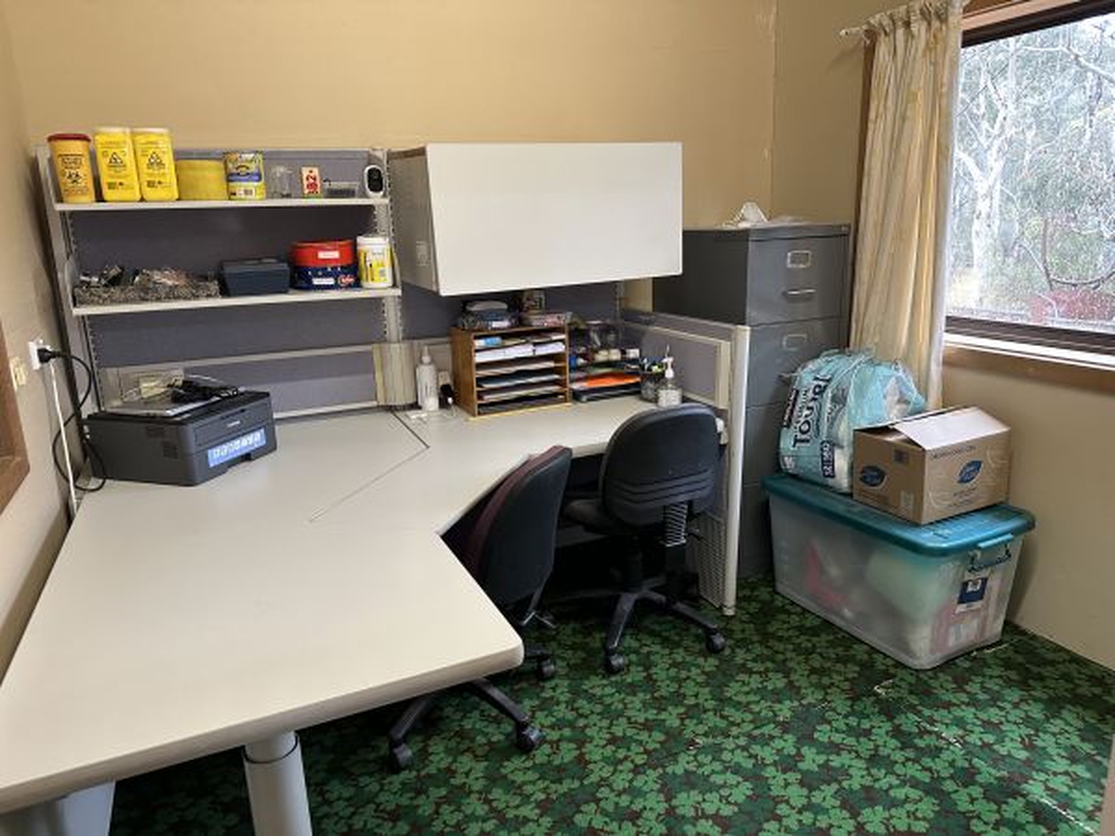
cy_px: 418
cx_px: 558
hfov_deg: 71.6
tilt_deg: -13.1
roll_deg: +1.5
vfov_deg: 56.8
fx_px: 773
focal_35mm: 24
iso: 400
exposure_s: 1/60
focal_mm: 6.86
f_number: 1.78
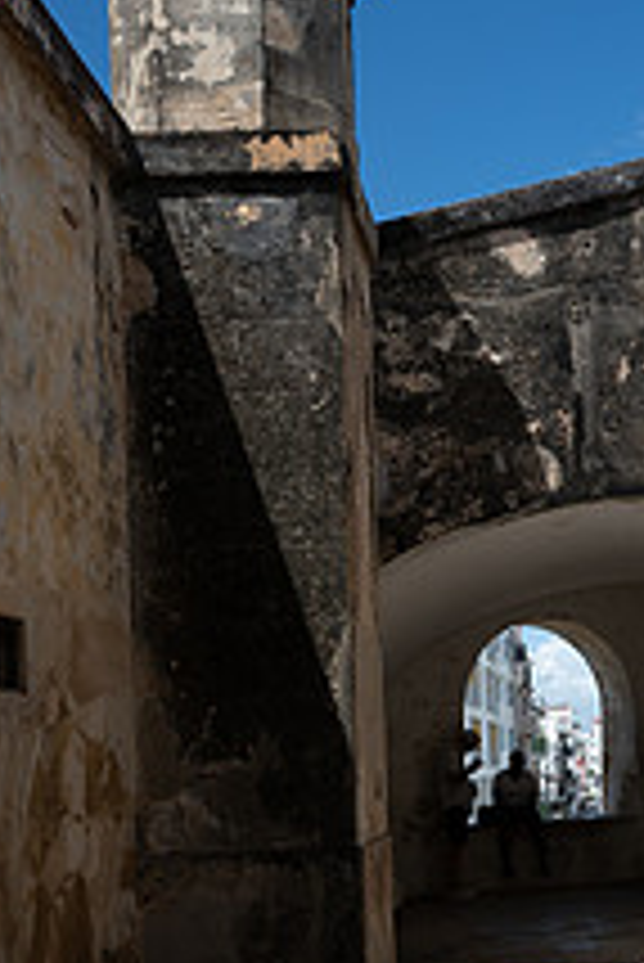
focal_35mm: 60
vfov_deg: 33.0
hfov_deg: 22.0
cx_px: 603
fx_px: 1607
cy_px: 666
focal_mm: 28.5
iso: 160
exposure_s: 1/200
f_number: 8
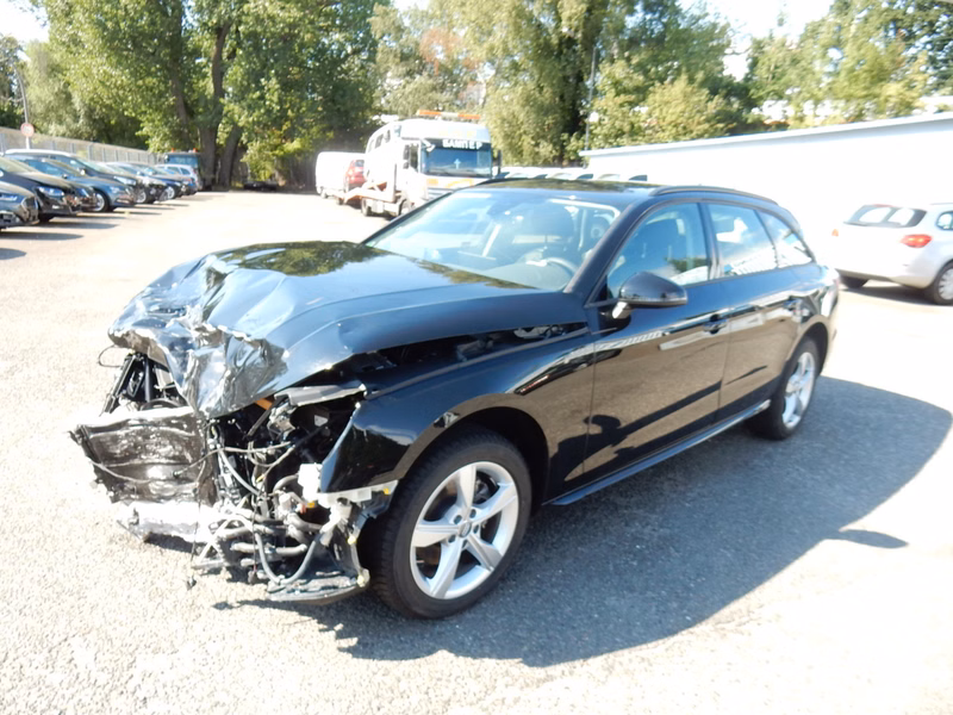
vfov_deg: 54.9
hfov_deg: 69.4
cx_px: 476
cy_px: 358
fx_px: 688
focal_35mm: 25
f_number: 3.7
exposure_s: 1/160
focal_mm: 4.5
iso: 125
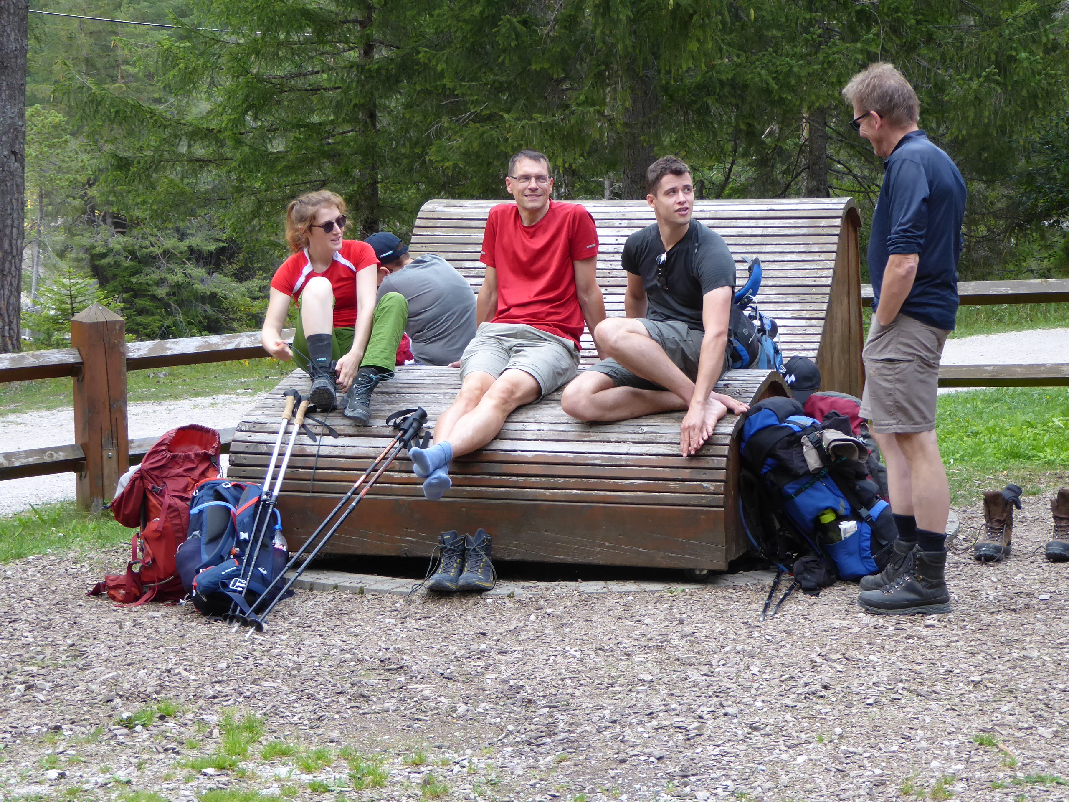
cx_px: 534
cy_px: 401
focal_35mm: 85
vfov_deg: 17.4
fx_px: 2625
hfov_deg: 23.0
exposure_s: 1/60
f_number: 4.7
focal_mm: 14.1
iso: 200
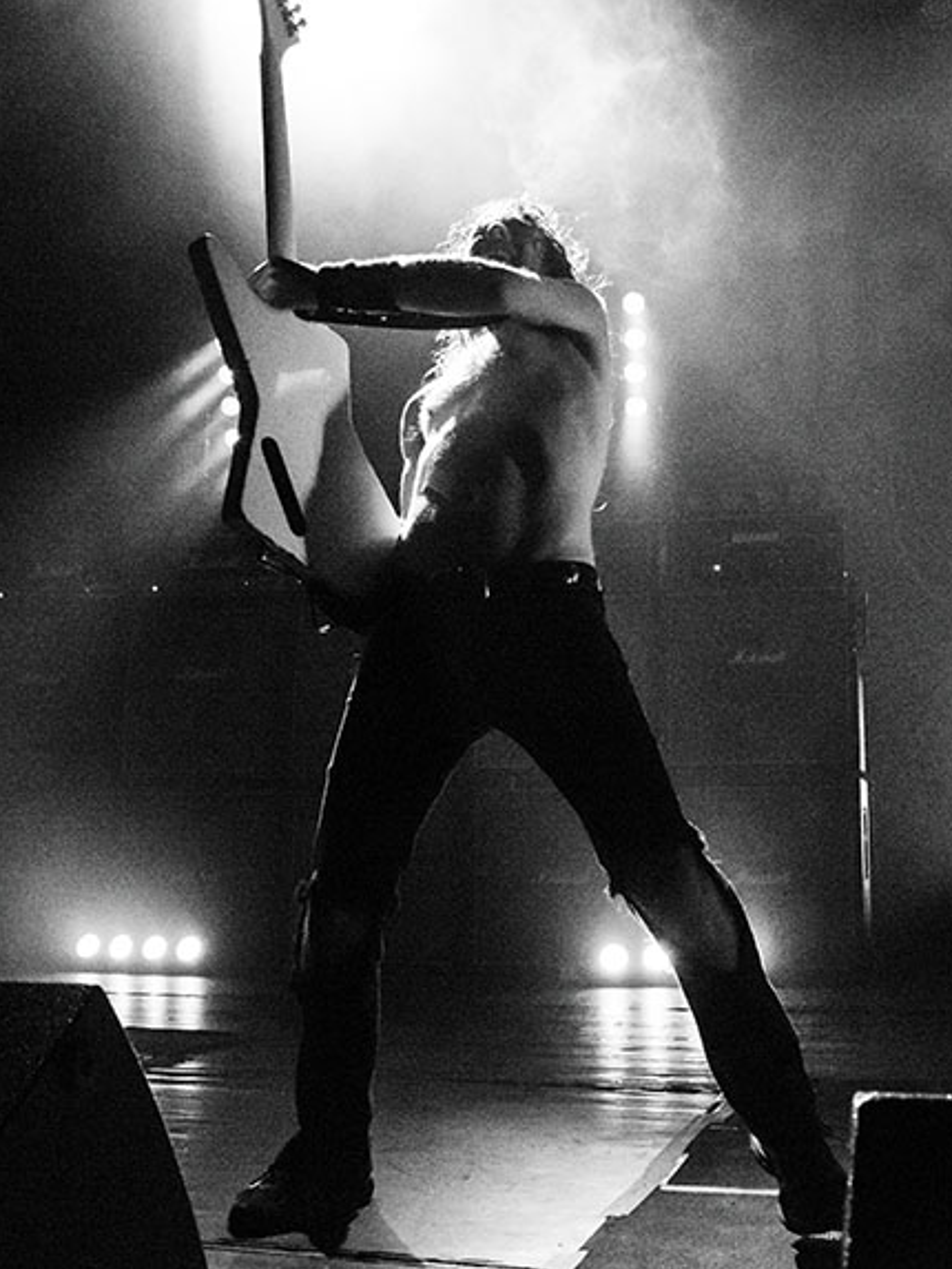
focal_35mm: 29
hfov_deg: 48.2
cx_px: 469
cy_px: 563
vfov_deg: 61.5
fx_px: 1063
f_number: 6.3
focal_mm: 24
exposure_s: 1/320
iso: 4000
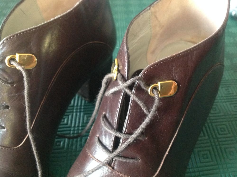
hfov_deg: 52.7
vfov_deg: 40.6
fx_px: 239
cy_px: 88
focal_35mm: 35
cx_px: 118
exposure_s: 1/15
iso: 500
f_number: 2.4
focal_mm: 4.28
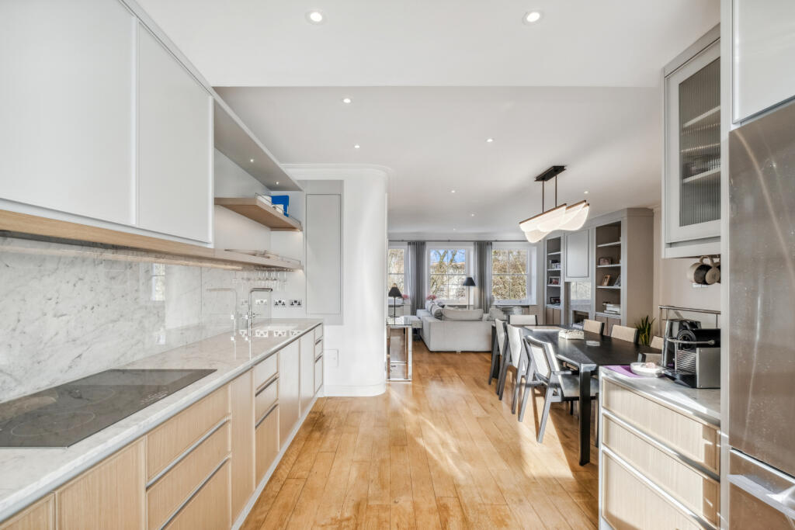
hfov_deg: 100.4
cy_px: 265
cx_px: 398
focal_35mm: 15
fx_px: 331
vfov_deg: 77.3
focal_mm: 10
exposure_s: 1/50
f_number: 8
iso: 640
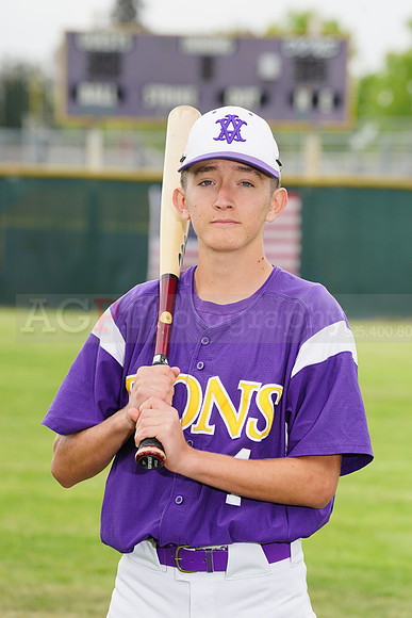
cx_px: 206
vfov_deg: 8.8
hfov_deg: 5.9
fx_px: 4031
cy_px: 309
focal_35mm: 235
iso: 200
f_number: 9
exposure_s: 1/250
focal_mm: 235
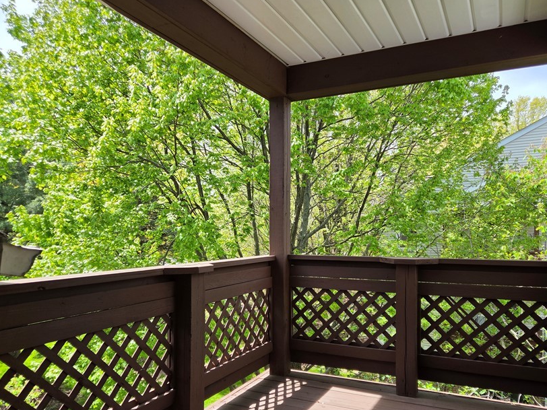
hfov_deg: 61.6
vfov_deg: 48.0
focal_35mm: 29
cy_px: 242
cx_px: 297
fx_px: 458
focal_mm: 5.4
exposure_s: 1/1222
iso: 80
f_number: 1.8
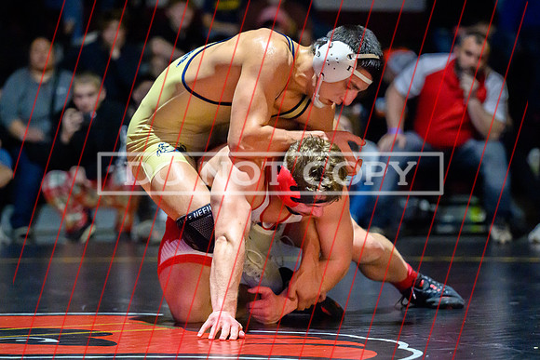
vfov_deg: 7.8
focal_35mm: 177
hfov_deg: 11.6
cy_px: 211
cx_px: 262
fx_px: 2655
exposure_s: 1/640
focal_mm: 135
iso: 16000
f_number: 2.8
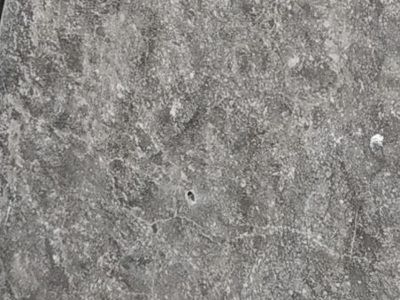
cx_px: 362
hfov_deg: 14.4
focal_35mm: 136
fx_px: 1572
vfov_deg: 10.4
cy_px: -216
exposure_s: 1/100
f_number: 1.9
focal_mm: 3.94
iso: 100
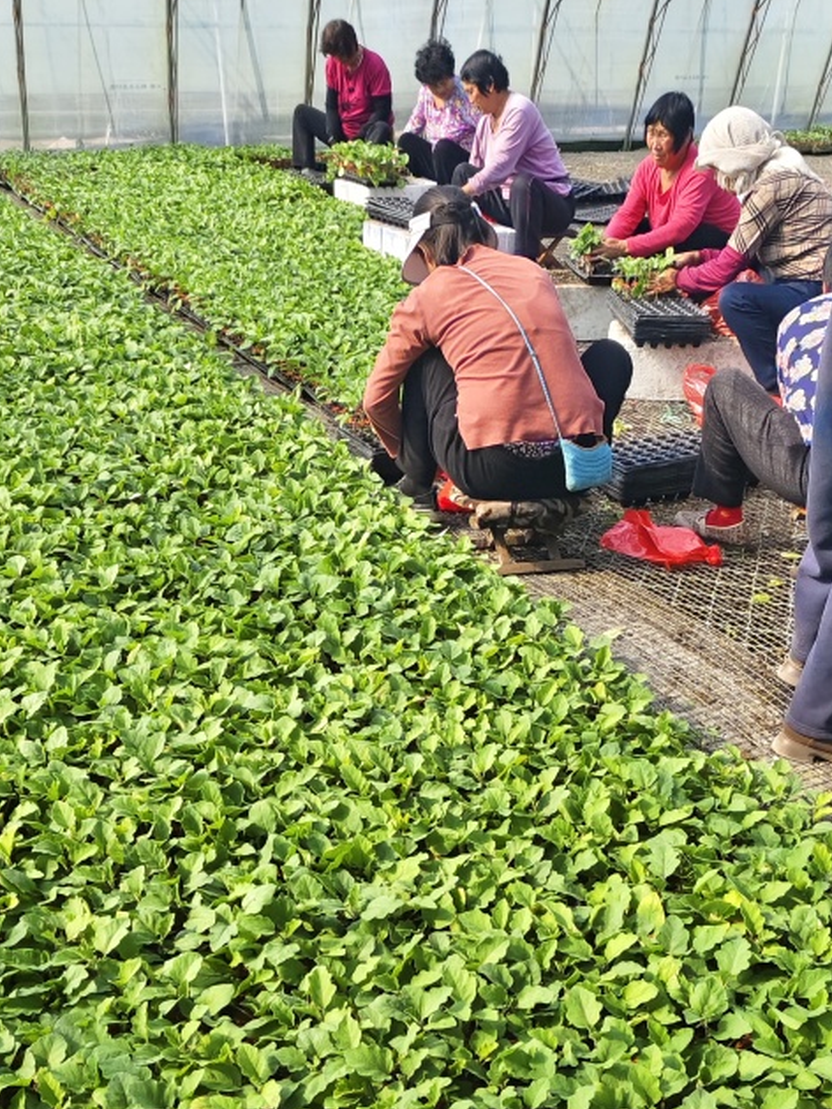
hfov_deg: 36.8
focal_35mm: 39
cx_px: 469
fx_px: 1249
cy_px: 800
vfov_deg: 46.5
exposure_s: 1/2257
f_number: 1.75
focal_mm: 5.5
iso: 71
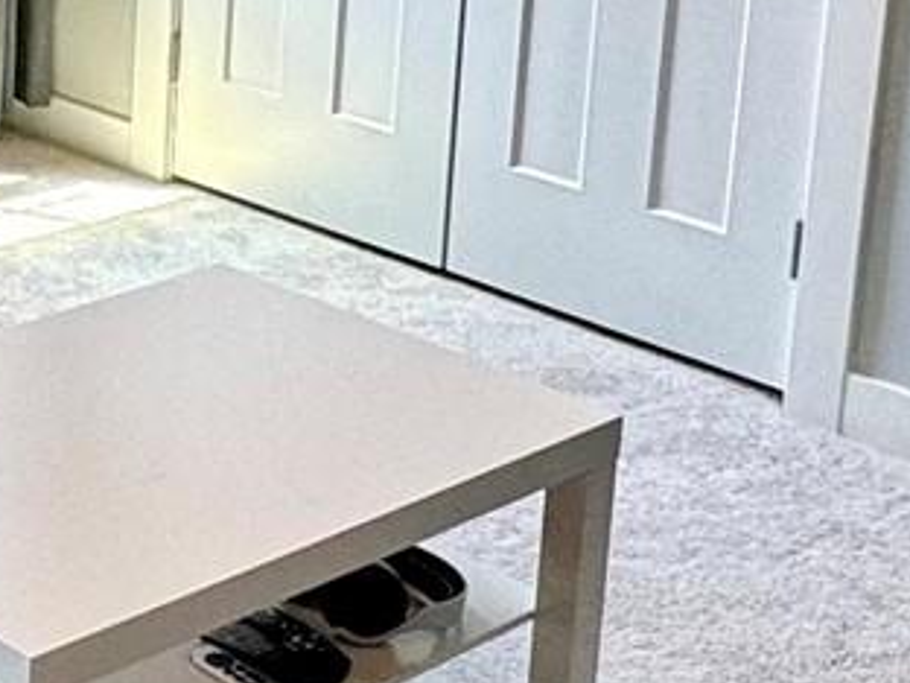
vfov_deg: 15.5
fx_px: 2419
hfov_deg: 18.5
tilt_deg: -12.0
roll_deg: +1.0
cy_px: -120
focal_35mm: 92
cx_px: -510
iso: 100
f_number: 2.2
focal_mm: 2.22
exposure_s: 1/120
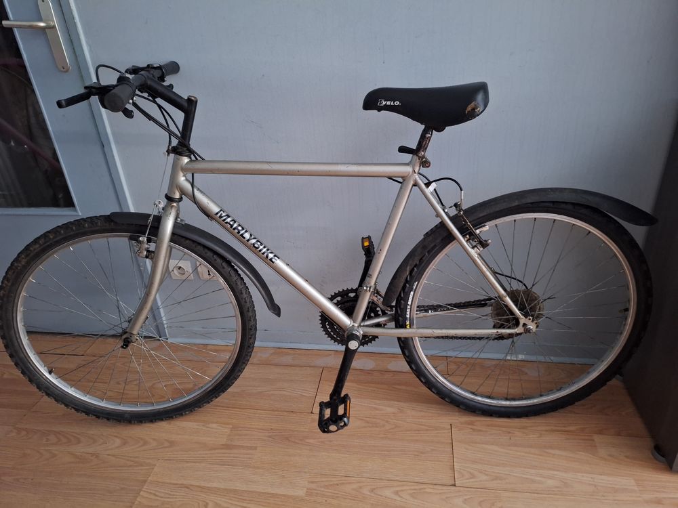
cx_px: 339
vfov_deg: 58.9
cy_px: 254
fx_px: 450
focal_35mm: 23
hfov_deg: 73.9
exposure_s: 1/20
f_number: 1.8
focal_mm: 5.54
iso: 1250
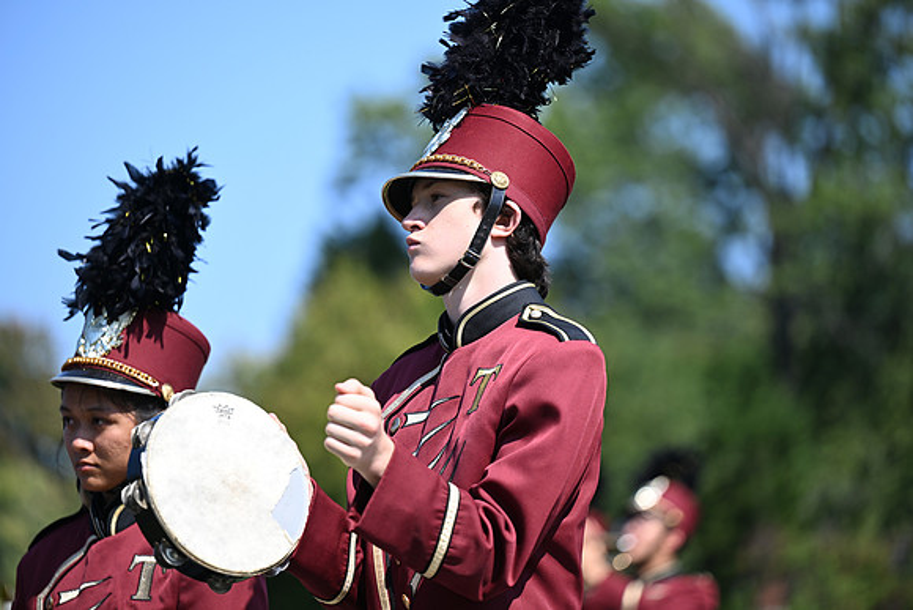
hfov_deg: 12.4
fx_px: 4185
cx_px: 456
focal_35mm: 165
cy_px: 305
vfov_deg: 8.3
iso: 200
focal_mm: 165
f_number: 3.2
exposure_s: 1/2000
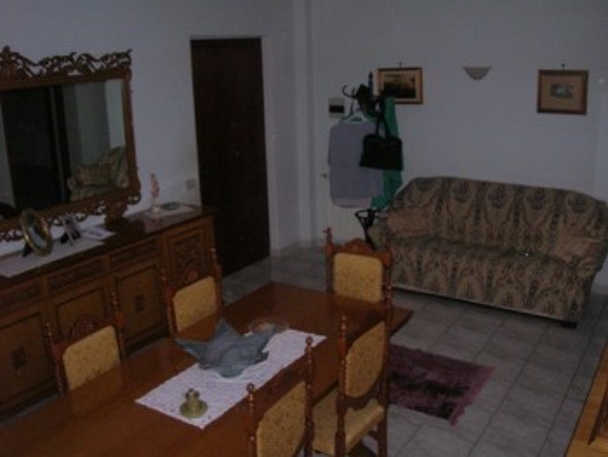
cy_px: 228
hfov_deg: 53.9
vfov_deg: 41.8
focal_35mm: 34
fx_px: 598
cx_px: 304
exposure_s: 1/60.1
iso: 200
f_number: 4.9
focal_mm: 5.7
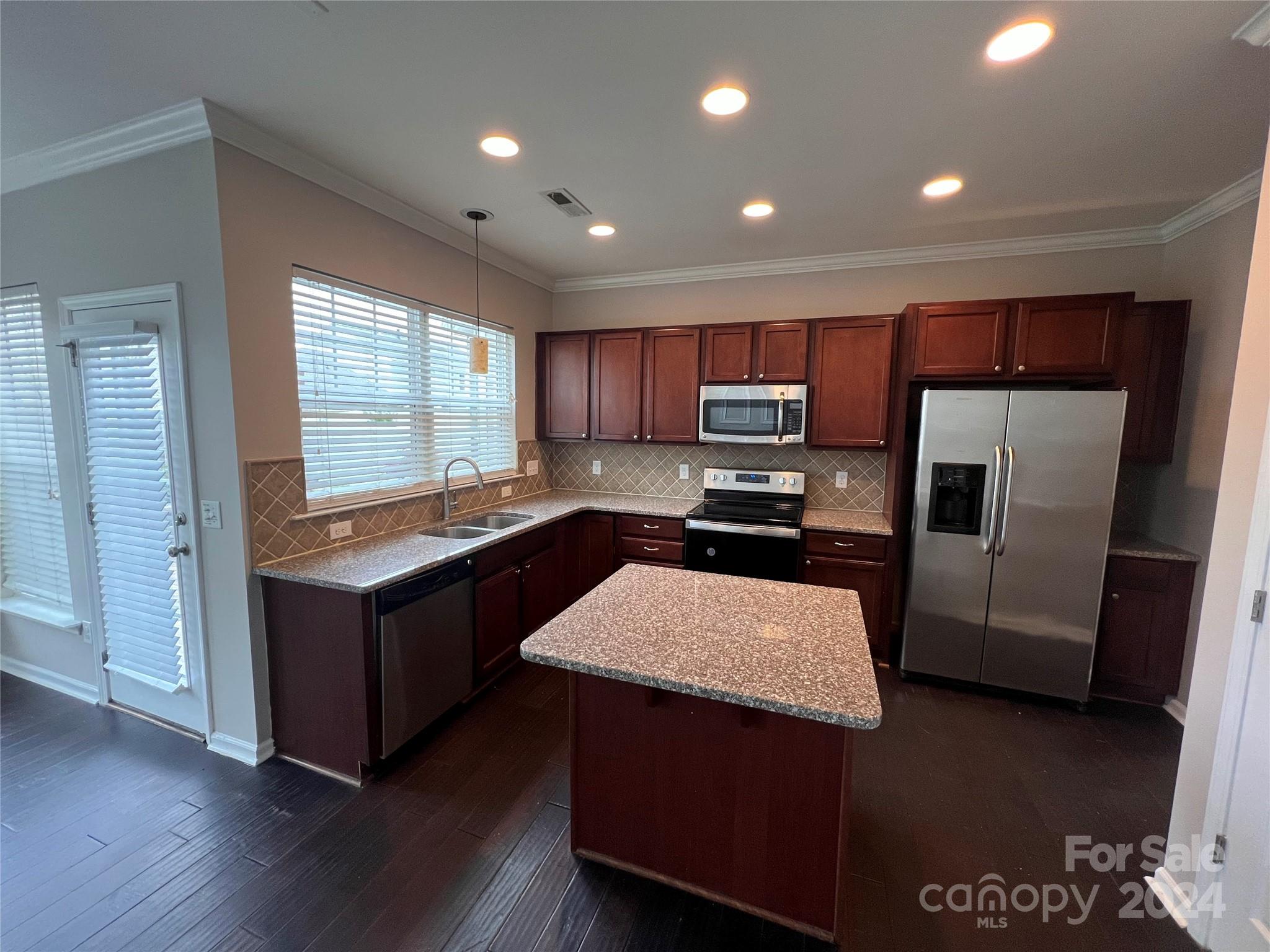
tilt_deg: -6.4
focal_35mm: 13
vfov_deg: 89.9
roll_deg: -0.4
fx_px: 477
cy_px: 476
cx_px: 635
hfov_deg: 106.2
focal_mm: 1.57
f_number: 1.8
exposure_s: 1/60
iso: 200
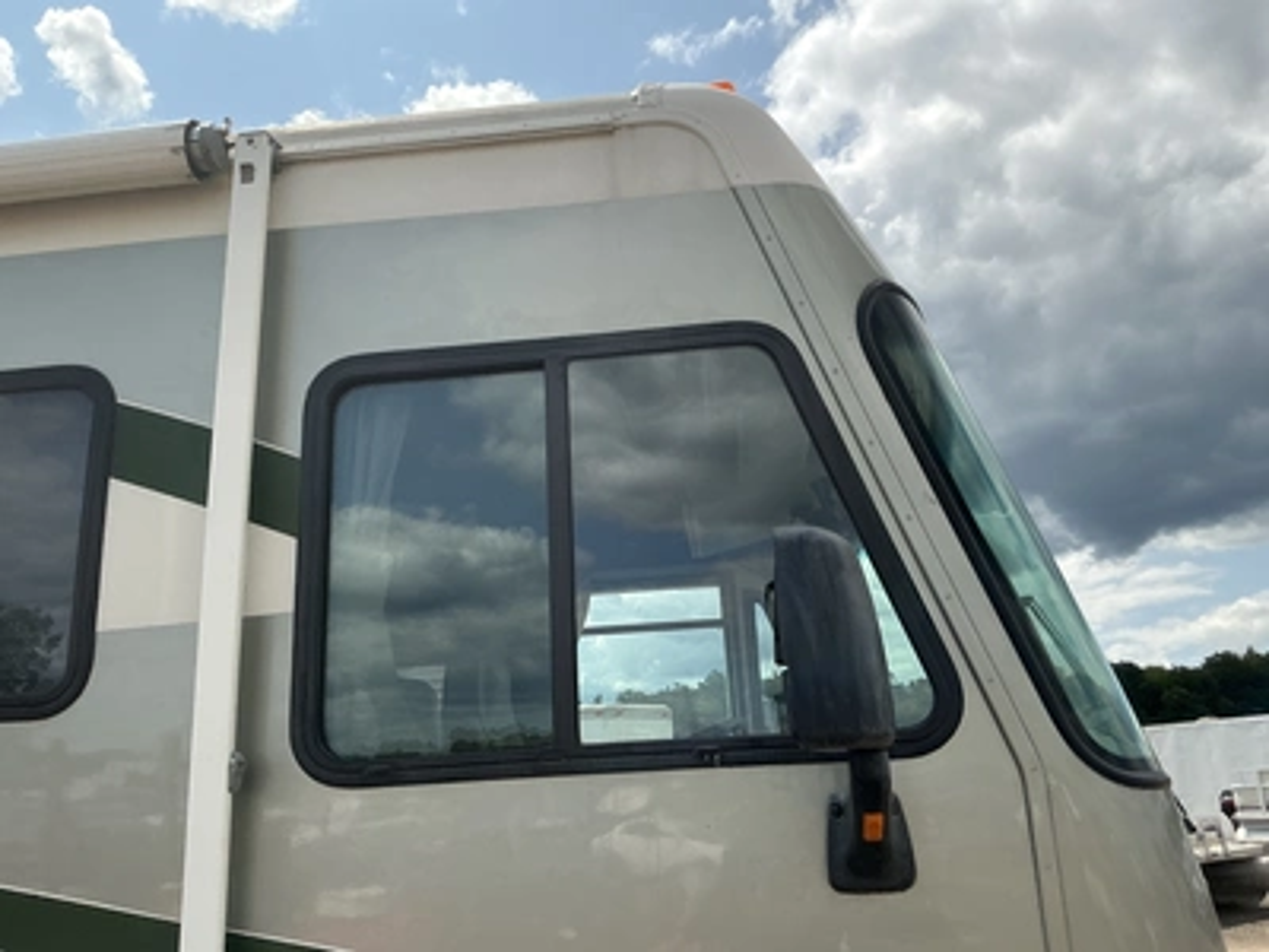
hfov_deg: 63.4
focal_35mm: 28
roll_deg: +1.4
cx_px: 634
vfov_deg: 49.7
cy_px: 476
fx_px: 1026
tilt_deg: +14.7
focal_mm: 3
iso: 25
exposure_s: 1/2320
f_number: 1.8
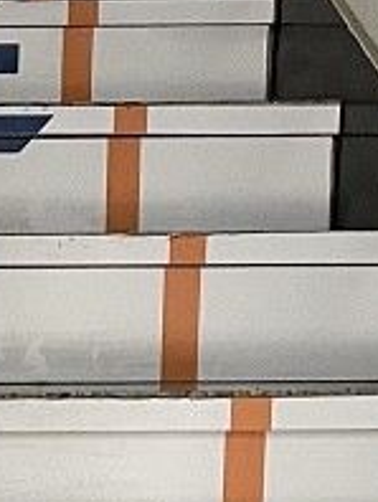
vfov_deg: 11.4
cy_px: 659
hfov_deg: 8.4
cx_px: -401
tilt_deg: -4.9
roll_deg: -0.1
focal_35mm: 168
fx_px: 2441
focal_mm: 4.2
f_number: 1.6
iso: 125
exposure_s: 1/60
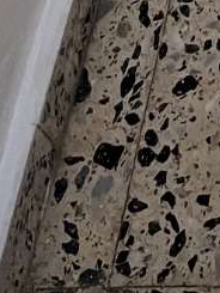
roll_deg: +1.7
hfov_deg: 8.3
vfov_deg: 9.9
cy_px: -541
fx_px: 1346
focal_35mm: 159
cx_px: 592
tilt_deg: -44.3
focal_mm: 5.1
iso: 320
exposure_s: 1/50
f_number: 1.6
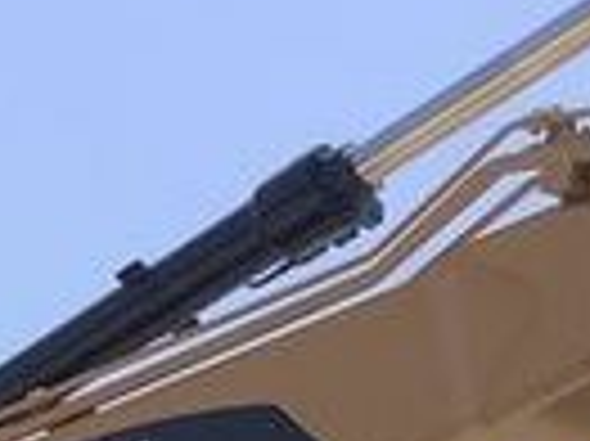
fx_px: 3218
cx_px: -234
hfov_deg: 10.2
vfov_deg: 7.3
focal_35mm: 189
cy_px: 1134
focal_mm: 3.3
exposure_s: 1/1597
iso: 25
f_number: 2.4
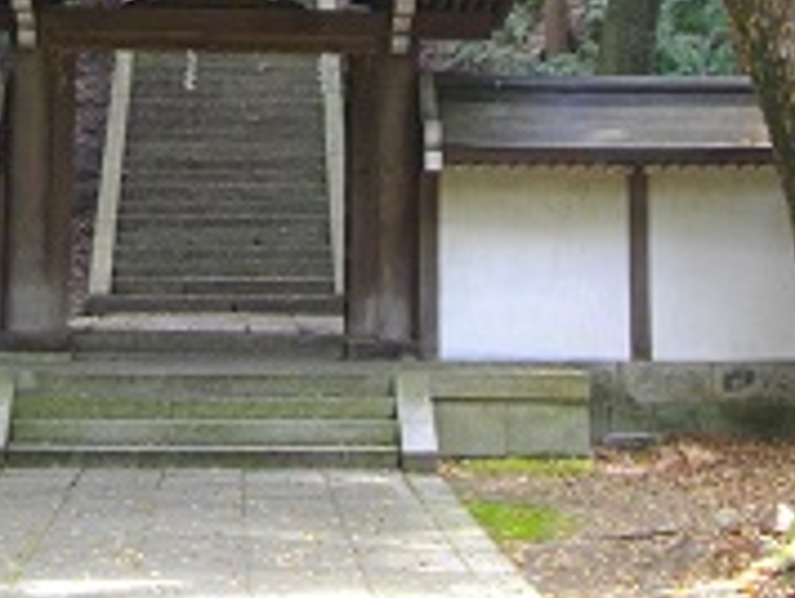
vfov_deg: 13.1
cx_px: 237
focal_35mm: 109
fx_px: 2507
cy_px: -199
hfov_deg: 18.0
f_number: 3.6
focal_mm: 8.8
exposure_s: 1/60
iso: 345
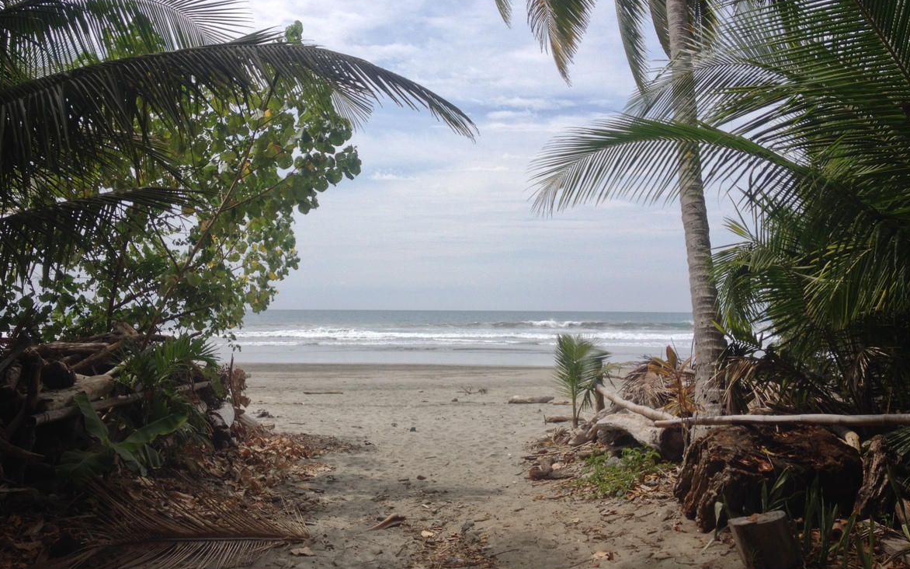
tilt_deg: +1.4
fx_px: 942
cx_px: 447
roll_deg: +0.0
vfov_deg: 33.5
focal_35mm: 38
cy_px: 243
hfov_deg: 51.5
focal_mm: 4.28
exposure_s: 1/1104
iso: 50
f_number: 2.4
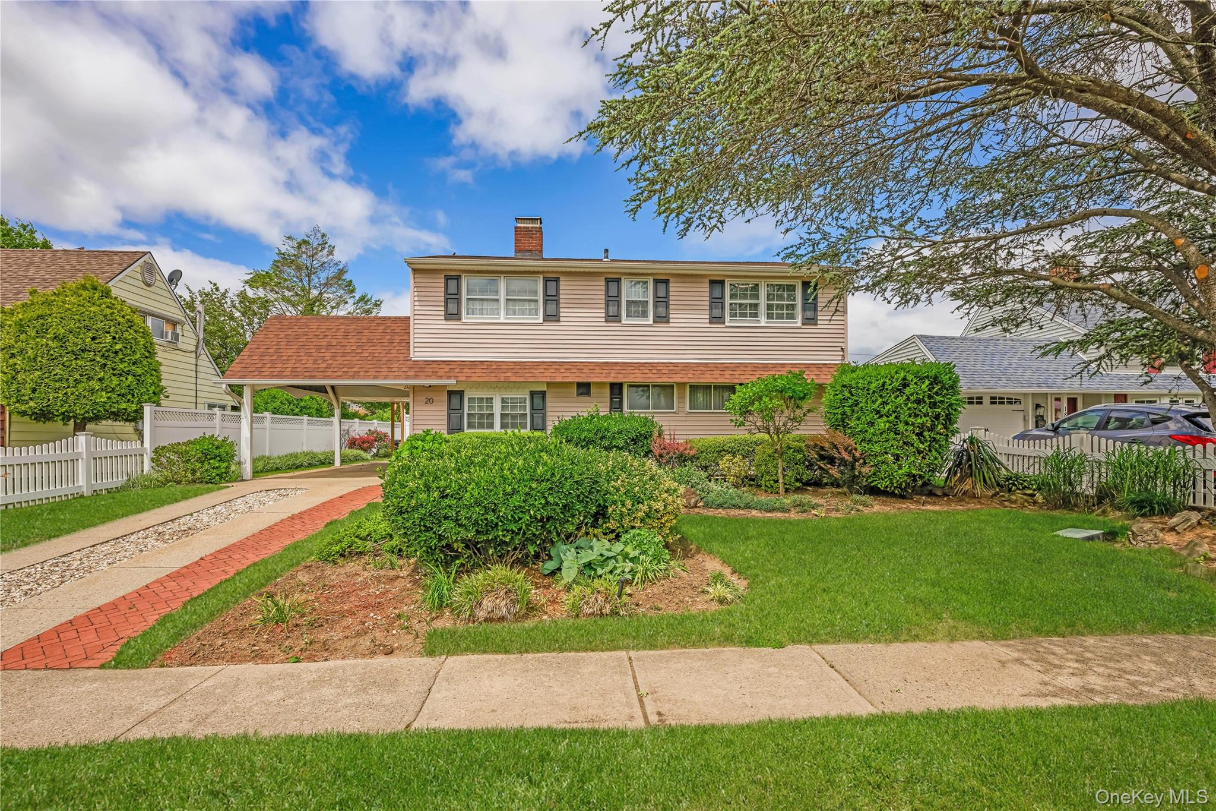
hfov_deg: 104.3
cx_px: 608
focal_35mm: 14
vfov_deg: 81.2
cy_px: 406
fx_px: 473
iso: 64
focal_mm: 14
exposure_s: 1/250
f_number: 8
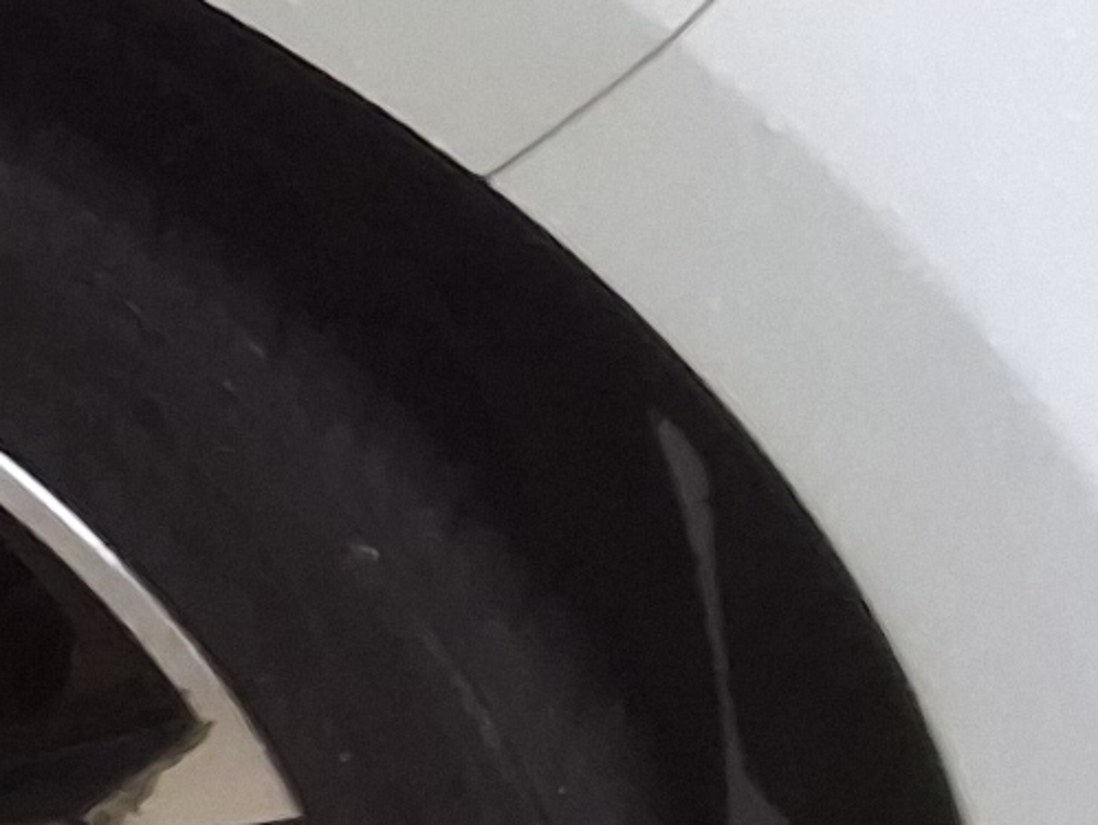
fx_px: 5809
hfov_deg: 9.0
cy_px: -1549
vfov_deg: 7.3
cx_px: -2104
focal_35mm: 183
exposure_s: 1/60
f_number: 1.9
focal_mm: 2.91
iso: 40
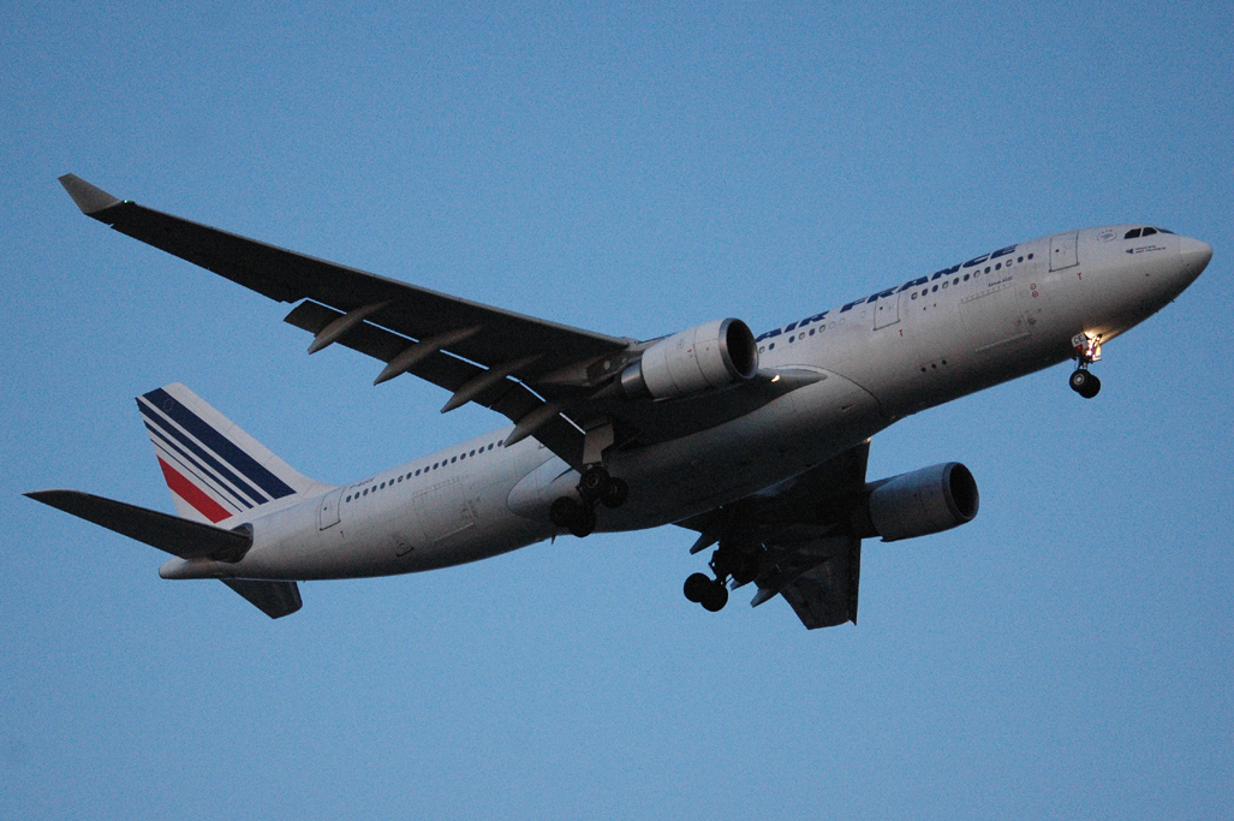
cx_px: 617
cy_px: 410
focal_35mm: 123
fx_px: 4213
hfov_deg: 16.7
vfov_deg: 11.1
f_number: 4
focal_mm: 82
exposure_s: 1/640
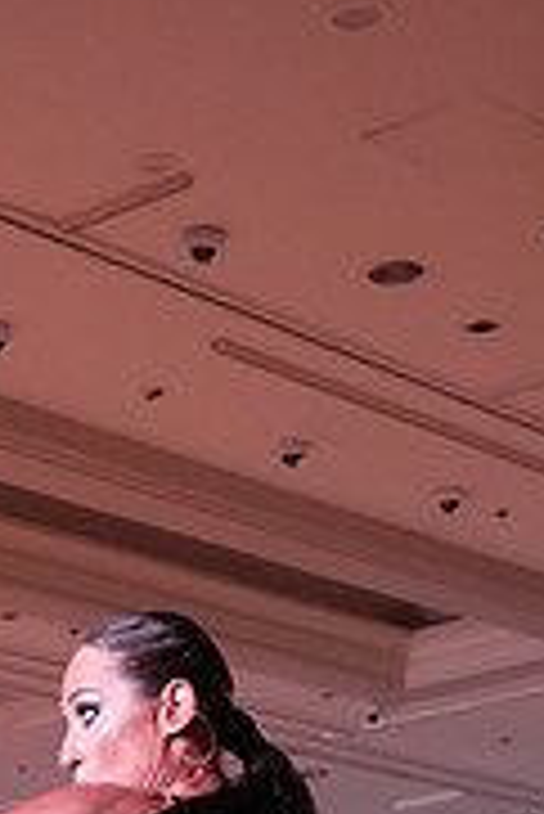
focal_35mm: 112
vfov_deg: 16.9
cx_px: -124
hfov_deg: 12.0
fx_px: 2534
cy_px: 1124
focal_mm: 35
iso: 6400
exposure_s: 1/320
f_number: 5
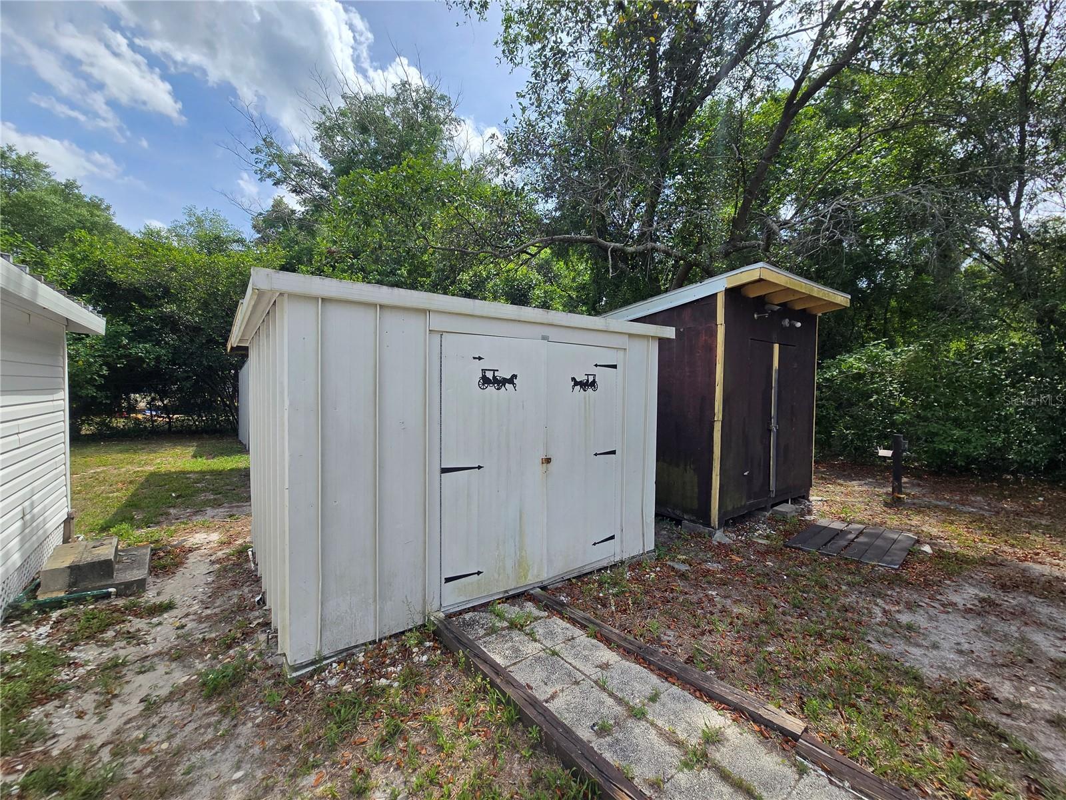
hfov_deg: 106.2
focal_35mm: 13
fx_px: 400
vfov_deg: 89.9
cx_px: 533
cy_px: 400
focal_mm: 2.2
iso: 50
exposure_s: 1/1628
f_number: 2.2
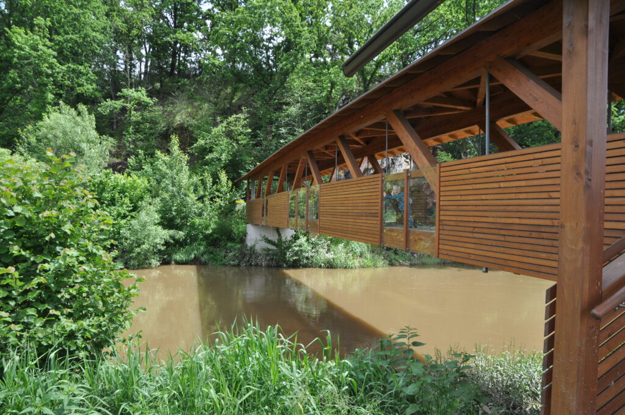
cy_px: 208
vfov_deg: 53.0
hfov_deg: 73.8
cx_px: 312
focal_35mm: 24
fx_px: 416
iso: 200
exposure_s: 1/200
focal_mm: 16
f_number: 8
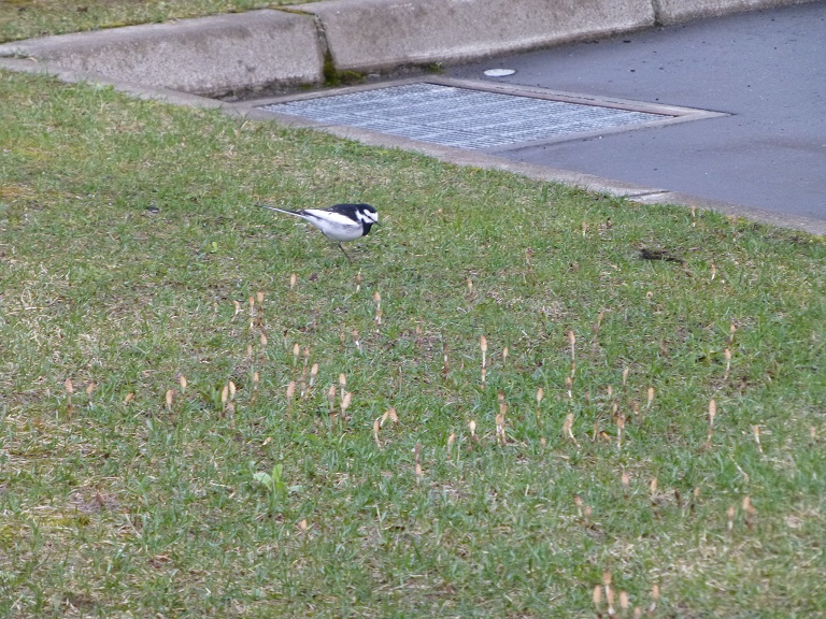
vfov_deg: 6.9
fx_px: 5106
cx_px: 413
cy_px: 310
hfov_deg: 9.2
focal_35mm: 214
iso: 400
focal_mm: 38.2
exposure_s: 1/50
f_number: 5.6
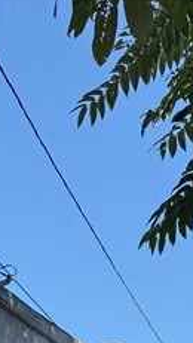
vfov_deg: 14.6
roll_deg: +0.6
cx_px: 7
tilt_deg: -5.4
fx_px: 1055
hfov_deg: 10.4
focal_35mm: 116
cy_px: 726
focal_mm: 6.76
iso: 100
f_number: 1.78
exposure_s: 1/1493
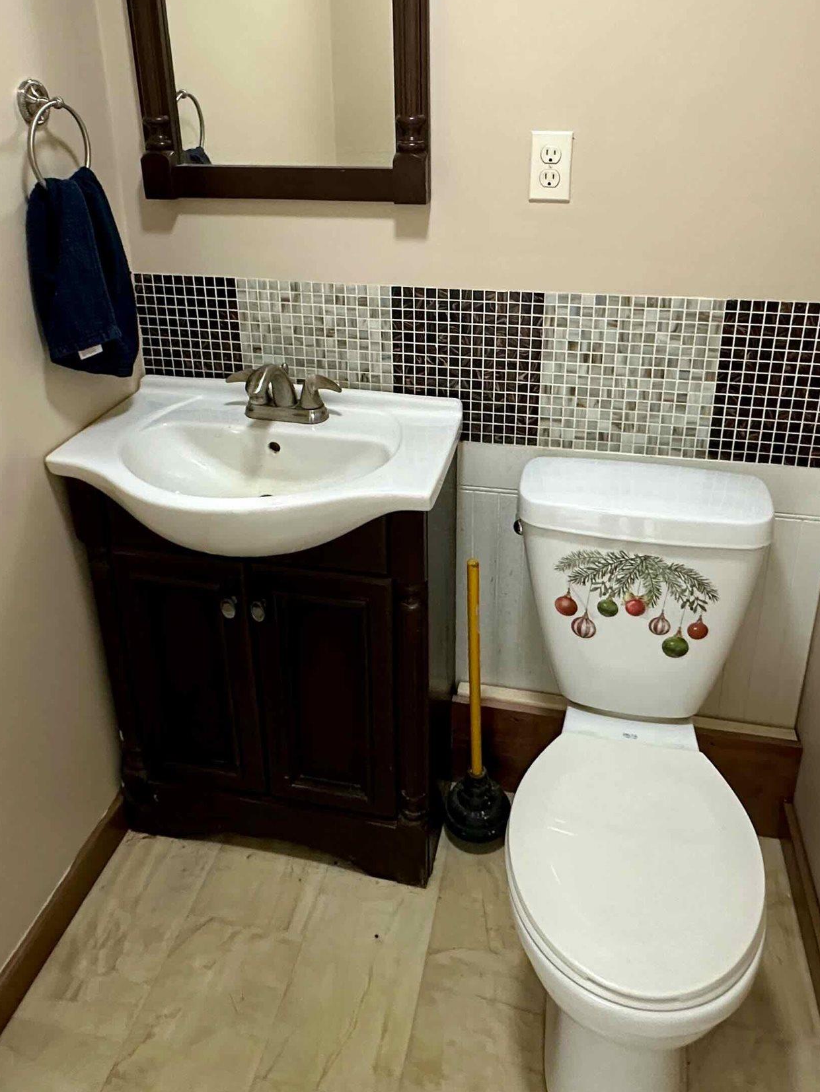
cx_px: 425
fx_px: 821
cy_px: 374
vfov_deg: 65.7
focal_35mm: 26
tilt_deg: -19.8
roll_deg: +0.1
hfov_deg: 53.1
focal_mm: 2.22
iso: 640
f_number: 2.2
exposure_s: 1/60
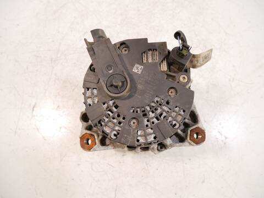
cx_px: 132
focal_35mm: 24
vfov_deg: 56.8
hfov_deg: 71.6
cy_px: 99
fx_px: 183
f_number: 3.5
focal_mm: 12
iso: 800
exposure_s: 1/60
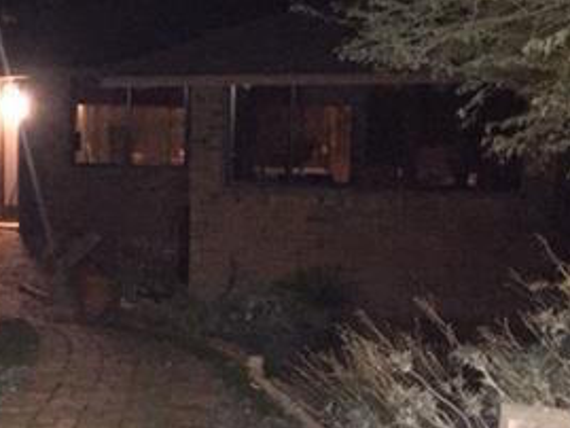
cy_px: 199
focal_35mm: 69
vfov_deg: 21.3
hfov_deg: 26.5
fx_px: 1137
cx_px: -15
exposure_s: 1/16
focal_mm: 4.15
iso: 2000
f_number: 2.2
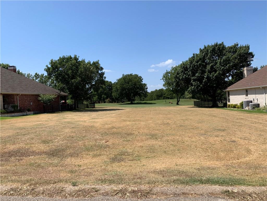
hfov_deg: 67.3
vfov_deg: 53.1
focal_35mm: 26
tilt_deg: -0.6
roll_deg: +4.0
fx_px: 201
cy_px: 100
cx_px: 134
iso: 25
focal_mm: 4.25
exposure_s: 1/2364
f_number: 1.8
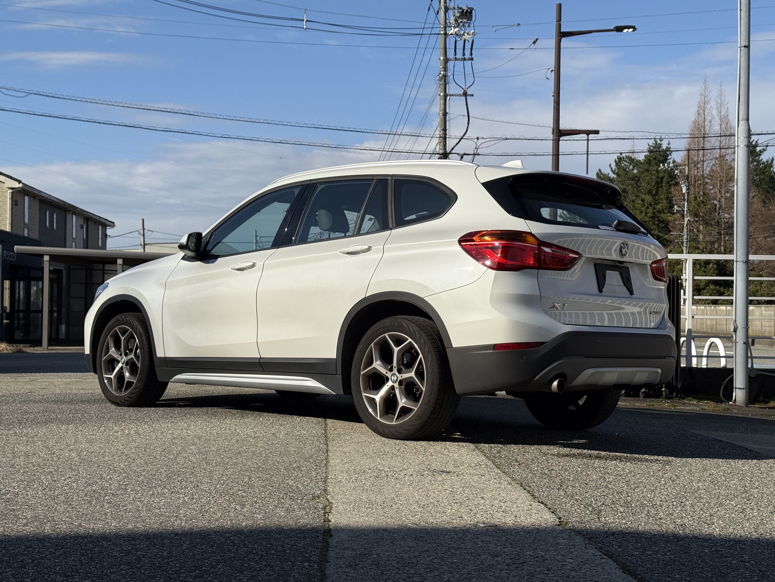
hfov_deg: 39.7
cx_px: 388
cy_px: 291
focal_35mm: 48
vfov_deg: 30.3
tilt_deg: +1.1
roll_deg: -0.2
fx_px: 1075
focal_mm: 6.76
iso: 64
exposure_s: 1/8772
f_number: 1.78
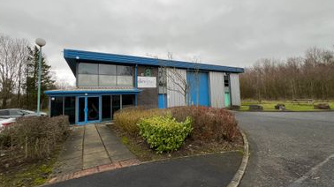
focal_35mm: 15
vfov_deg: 70.3
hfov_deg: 103.0
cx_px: 165
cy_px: 86
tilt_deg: +7.0
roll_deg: +2.4
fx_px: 133
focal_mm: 1.57
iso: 32
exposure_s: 1/101
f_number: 1.8
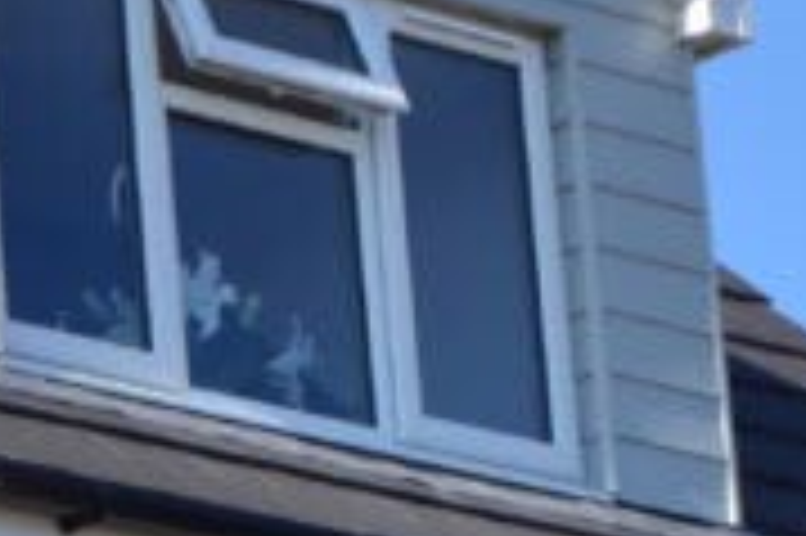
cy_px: 511
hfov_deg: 6.3
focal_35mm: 326
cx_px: -171
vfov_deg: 4.2
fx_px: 7292
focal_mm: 38
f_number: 8
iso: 100
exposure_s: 1/250
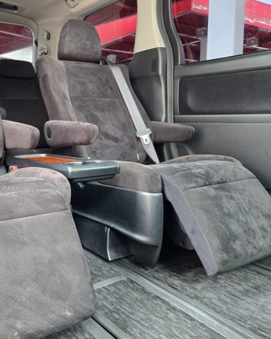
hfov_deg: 43.0
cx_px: 65
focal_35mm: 33
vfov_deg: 54.2
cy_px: 160
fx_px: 331
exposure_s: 1/100
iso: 200
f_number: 1.8
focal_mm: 5.4
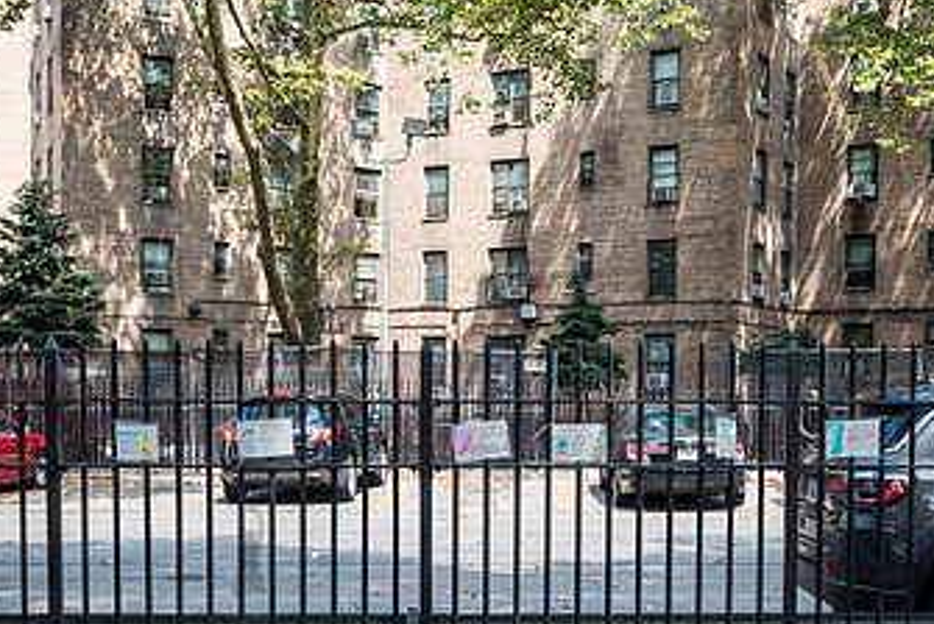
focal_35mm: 53
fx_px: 1376
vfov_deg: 25.3
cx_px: 521
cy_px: 459
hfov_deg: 37.4
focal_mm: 26
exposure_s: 1/800
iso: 400
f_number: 4.5
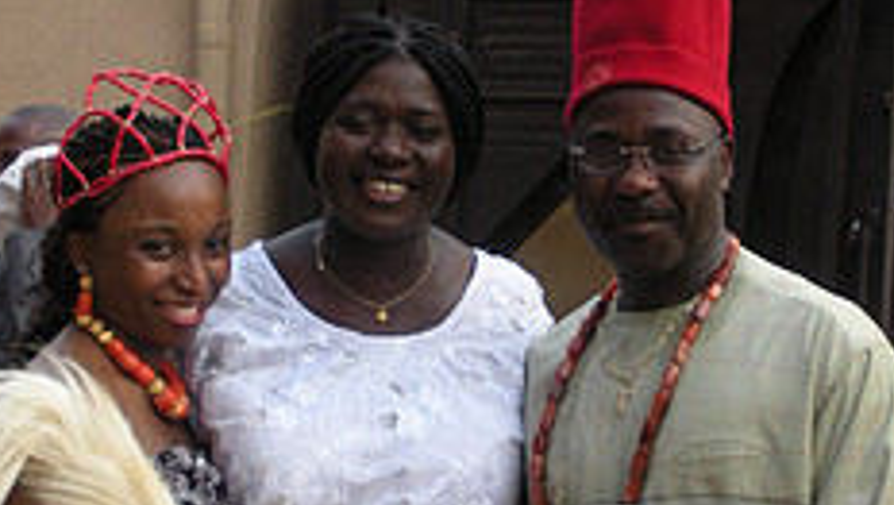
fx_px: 1803
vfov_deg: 15.8
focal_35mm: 76
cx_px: 466
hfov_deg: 27.8
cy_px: 428
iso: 139
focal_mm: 6.3
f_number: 3.5
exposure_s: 1/56.8
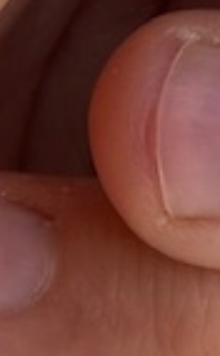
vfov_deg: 4.5
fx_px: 4440
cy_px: -396
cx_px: 328
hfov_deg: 2.8
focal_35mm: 460
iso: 64
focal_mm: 6.86
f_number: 1.78
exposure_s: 1/887
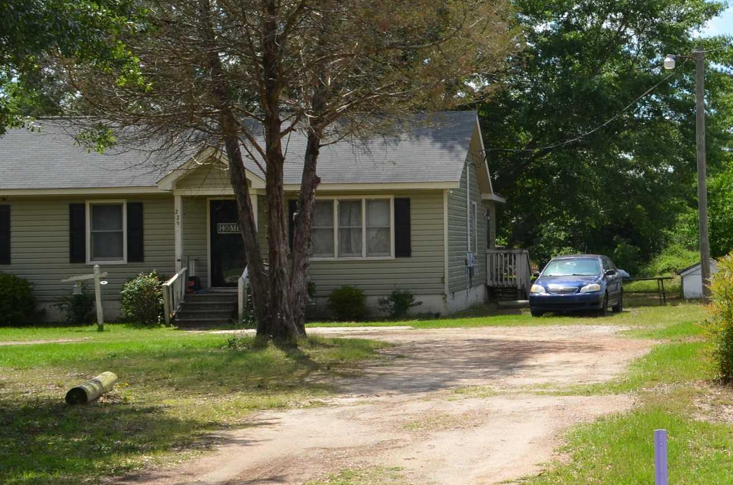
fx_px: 1280
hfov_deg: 29.7
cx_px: 740
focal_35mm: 63
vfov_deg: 21.5
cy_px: 209
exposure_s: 1/200
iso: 100
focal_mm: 18
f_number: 9
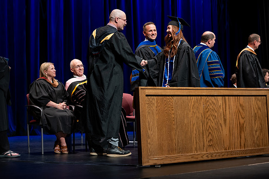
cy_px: 90
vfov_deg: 19.5
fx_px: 523
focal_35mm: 70
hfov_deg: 28.8
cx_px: 134
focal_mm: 70
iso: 500
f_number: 2.8
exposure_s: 1/250
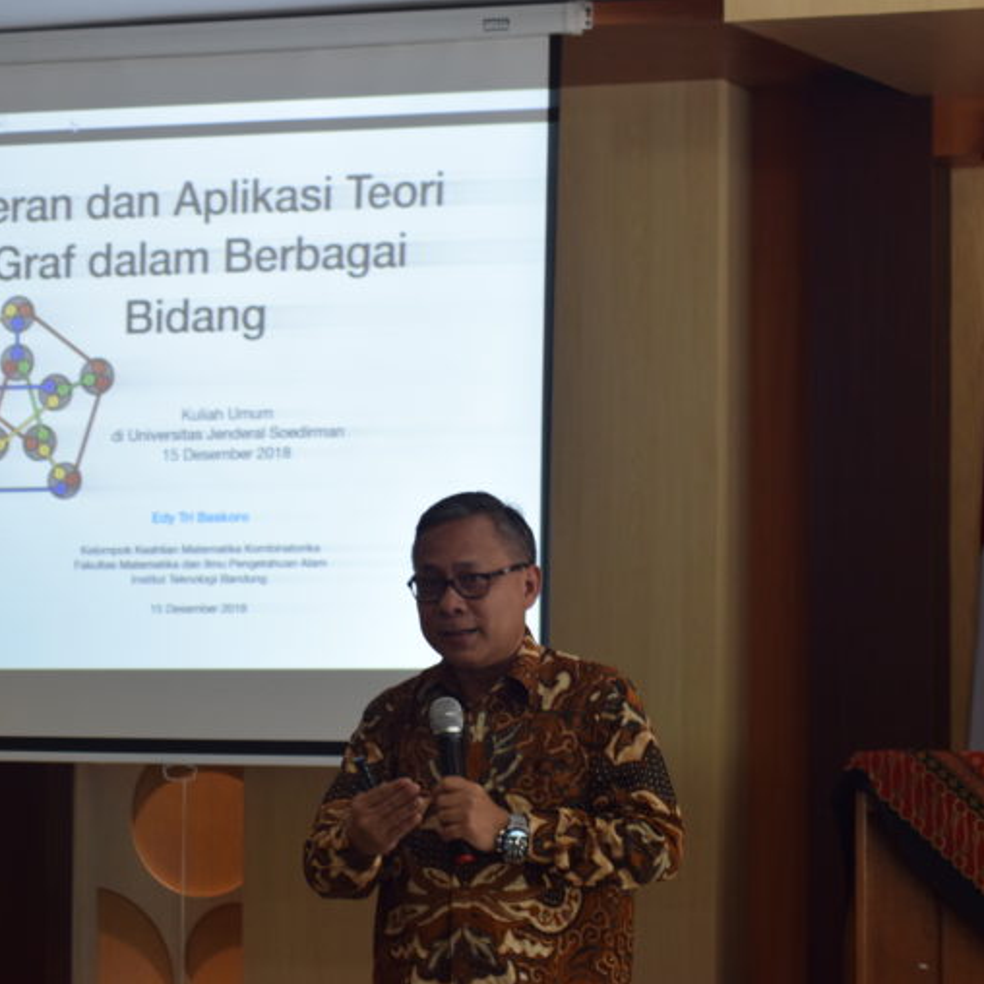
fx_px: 4342
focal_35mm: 135
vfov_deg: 12.9
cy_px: 494
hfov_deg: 12.9
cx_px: 430
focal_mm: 70
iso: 800
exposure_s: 1/40
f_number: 6.3
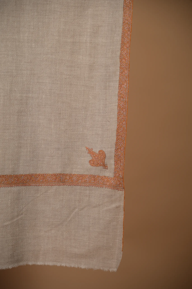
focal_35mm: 75
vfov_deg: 27.0
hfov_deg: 18.2
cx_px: 96
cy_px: 144
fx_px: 600
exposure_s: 1/320
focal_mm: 75
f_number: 4
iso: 125
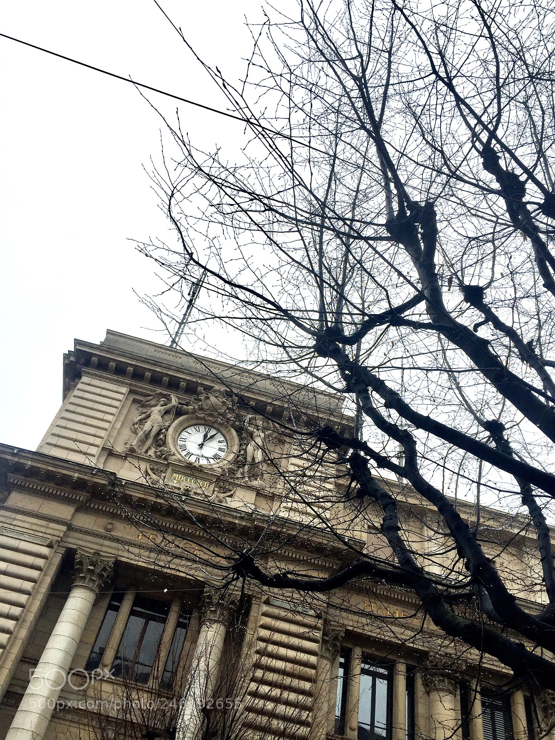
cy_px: 370
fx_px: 620
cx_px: 278
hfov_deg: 48.2
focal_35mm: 29
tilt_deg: +49.3
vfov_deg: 61.7
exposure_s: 1/964
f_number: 2.2
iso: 32
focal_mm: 4.15
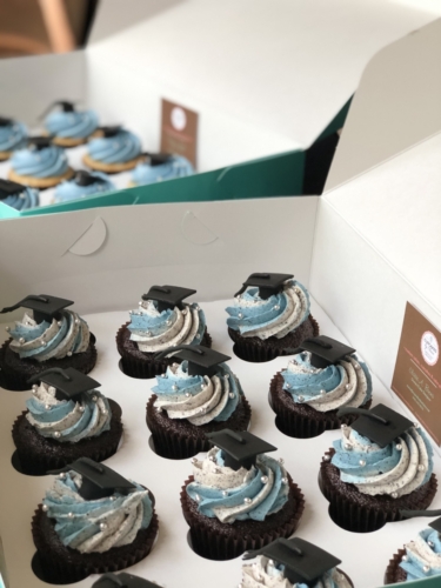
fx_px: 968
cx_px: 220
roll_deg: -2.9
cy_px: 294
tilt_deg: -28.2
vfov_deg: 33.8
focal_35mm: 57
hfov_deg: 25.7
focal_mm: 6.6
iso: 32
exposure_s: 1/30
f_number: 2.8
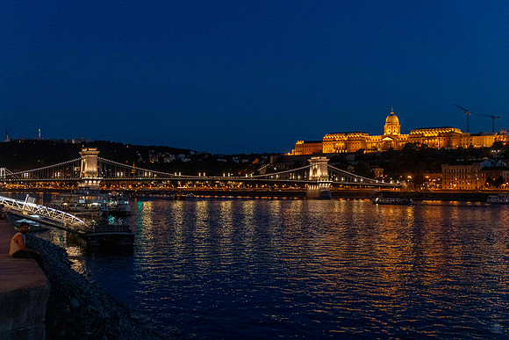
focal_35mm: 48
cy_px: 170
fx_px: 679
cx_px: 254
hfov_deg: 41.1
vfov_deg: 28.1
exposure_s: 1/100
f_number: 2.8
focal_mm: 48
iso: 4500
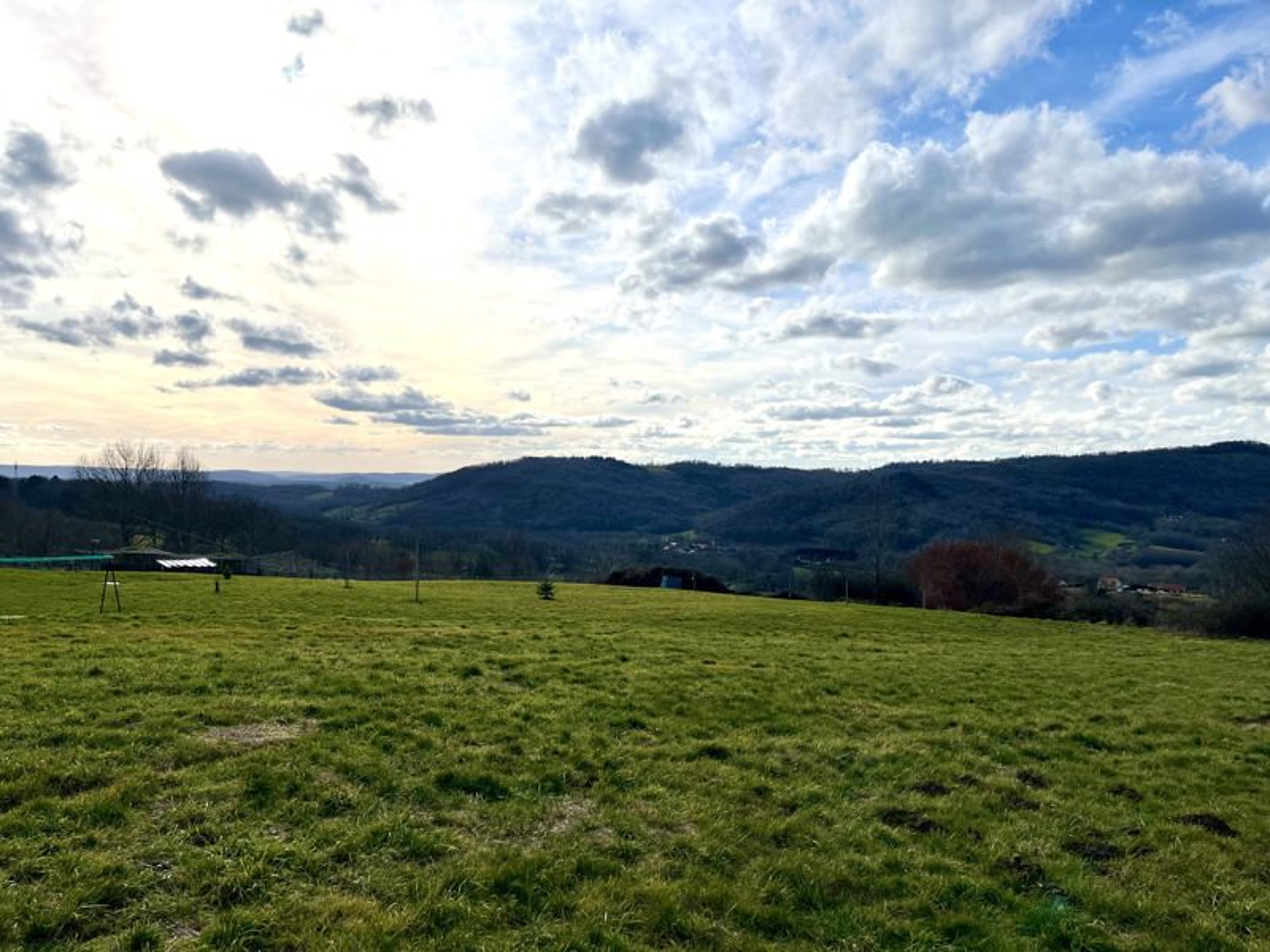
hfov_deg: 67.3
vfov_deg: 53.1
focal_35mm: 26
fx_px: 954
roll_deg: -1.2
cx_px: 635
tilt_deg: +0.1
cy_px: 476
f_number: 1.6
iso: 50
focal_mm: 5.1
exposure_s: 1/9091
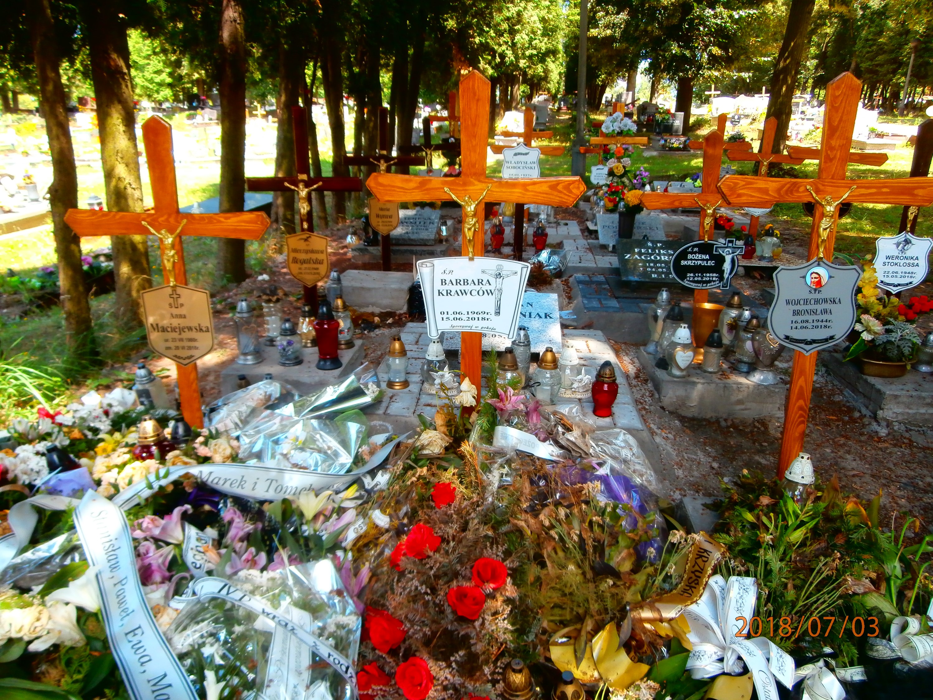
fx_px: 674
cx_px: 466
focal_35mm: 25
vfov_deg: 54.9
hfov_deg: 69.4
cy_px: 350
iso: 100
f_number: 3.2
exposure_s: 1/125
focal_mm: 4.43
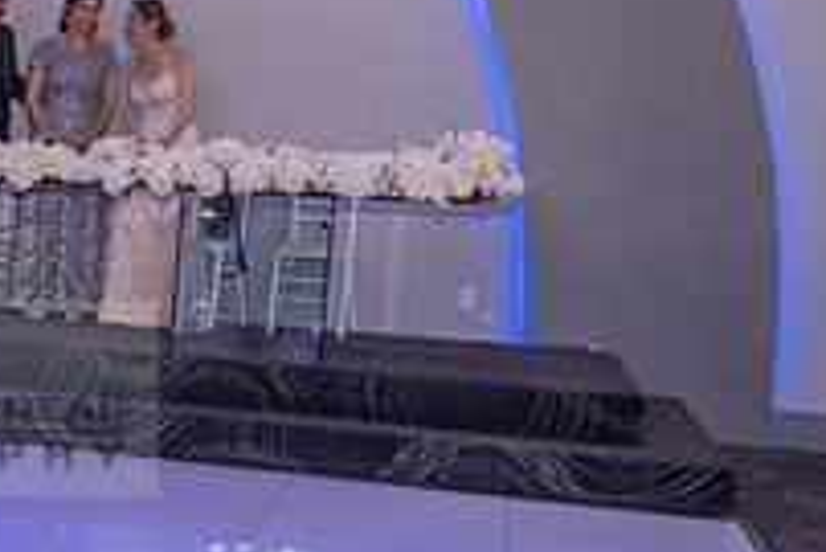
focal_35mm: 69
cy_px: 399
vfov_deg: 19.7
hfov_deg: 25.9
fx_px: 1584
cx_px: -188
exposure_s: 1/125
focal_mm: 24
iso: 800
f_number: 2.8
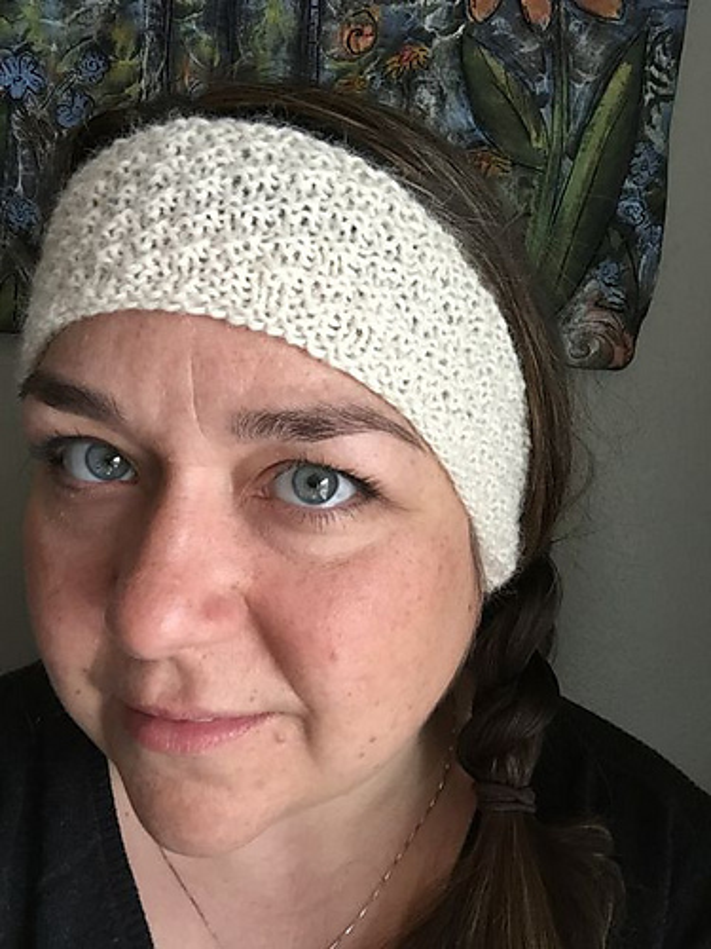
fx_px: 849
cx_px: 356
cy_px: 474
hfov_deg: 45.4
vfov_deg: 58.4
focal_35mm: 31
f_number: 2.2
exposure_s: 1/30
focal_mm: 2.65
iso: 80
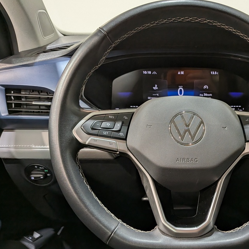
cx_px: 184
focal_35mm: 34
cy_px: 134
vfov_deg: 48.4
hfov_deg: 46.9
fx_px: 277
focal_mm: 4.53
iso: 239
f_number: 1.7
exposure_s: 1/120
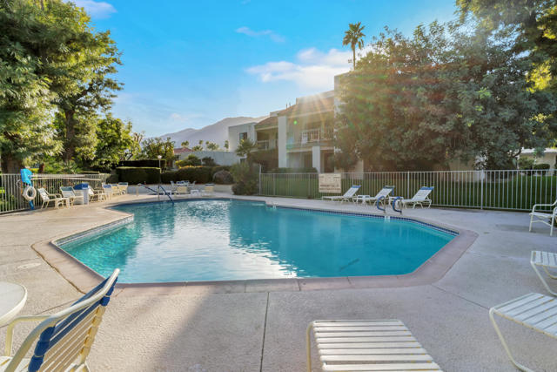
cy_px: 186
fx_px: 279
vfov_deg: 67.4
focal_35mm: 18
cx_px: 278
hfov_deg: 90.0
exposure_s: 1/50
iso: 100
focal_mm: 18
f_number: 11
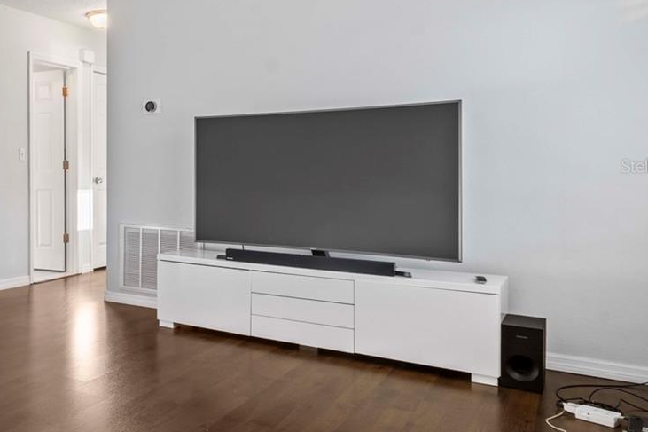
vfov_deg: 37.6
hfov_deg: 45.4
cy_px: 166
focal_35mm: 35
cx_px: -9
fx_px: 630
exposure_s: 1/1.67
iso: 200
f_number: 9
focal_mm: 16
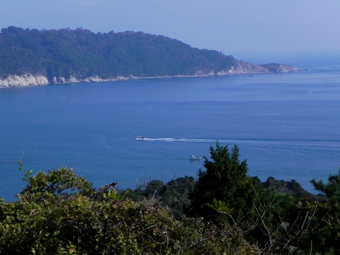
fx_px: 1031
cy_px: 128
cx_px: 170
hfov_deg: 18.7
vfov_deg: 14.1
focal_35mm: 105
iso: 160
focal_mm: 18.8
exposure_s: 1/890
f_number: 8
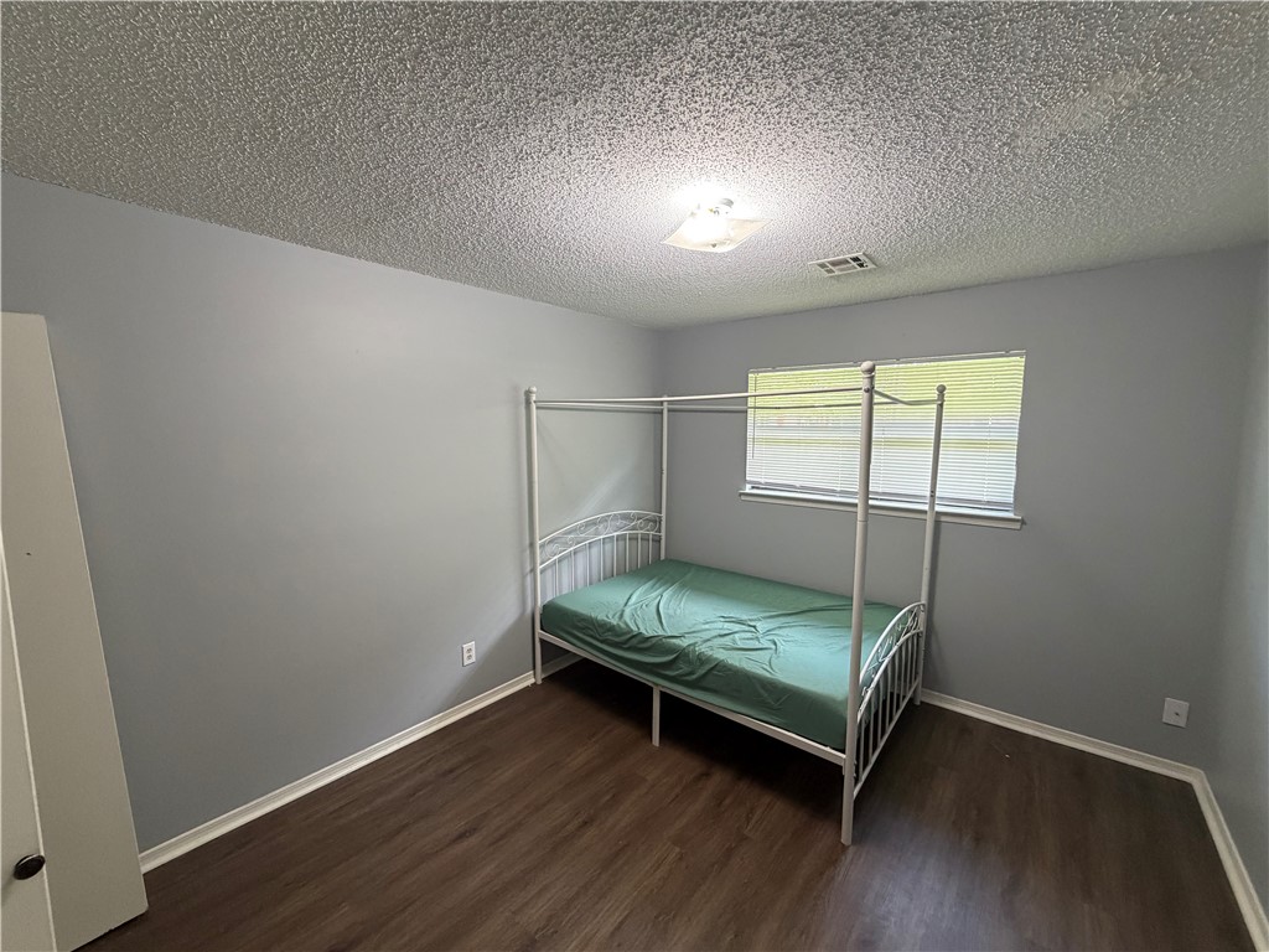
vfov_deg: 85.7
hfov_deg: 102.1
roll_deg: +0.2
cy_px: 476
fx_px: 513
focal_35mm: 14
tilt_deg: -4.3
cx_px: 634
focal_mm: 2.22
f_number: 2.2
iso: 320
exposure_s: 1/60
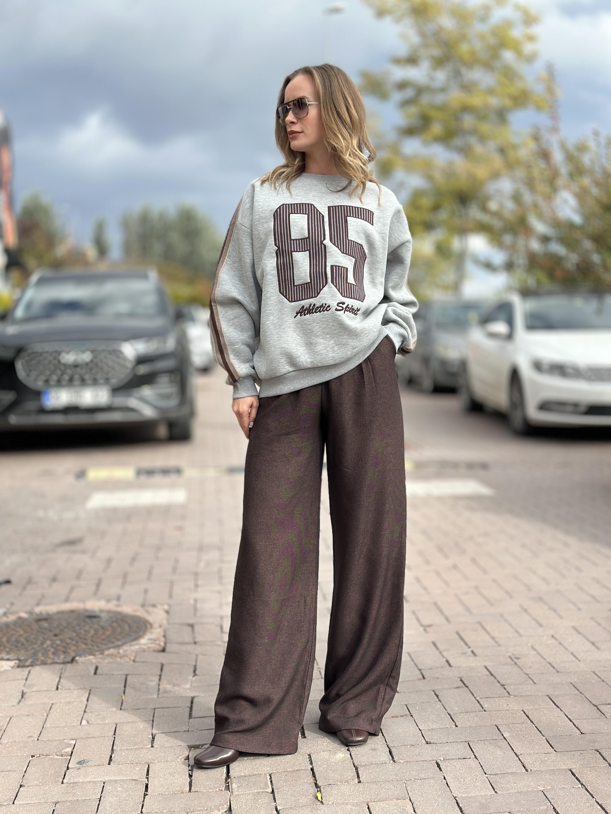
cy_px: 407
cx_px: 306
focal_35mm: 48
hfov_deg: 30.3
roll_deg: +0.6
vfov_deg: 39.7
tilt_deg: +0.1
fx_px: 1130
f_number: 1.78
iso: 100
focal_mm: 6.86
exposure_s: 1/2532
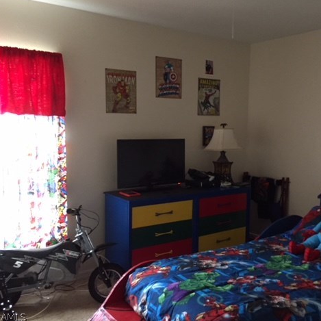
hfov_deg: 47.0
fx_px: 367
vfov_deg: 47.2
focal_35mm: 35
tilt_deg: -6.2
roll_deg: -2.2
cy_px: 160
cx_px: 192
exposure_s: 1/20
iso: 250
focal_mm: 4.15
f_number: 2.2
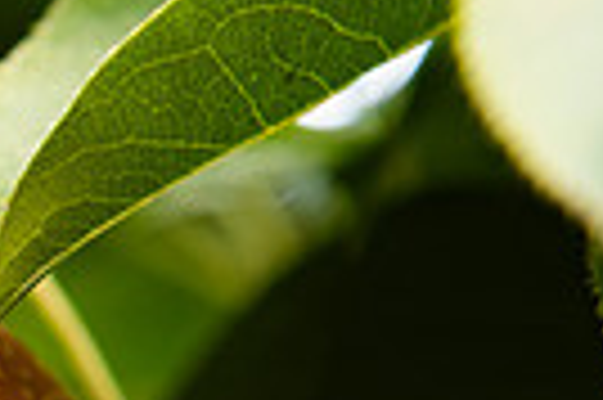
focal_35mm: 304
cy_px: 582
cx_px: -369
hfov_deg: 6.7
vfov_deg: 4.5
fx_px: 5086
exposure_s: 1/125
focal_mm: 70
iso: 400
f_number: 5.6
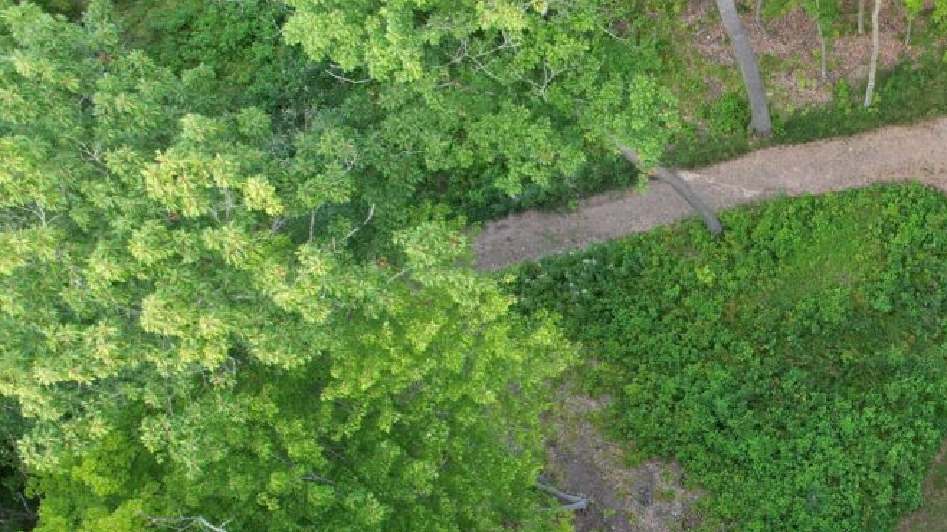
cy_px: 459
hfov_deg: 44.1
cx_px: 853
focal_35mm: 42
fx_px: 1055
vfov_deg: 27.5
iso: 100
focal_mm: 8.38
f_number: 2.8
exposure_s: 1/30
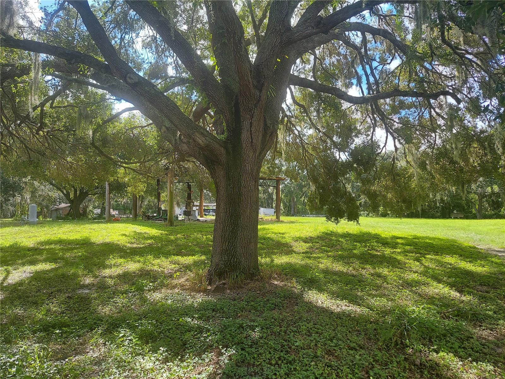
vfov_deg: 56.8
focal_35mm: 24
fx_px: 350
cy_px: 190
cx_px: 252
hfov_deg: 71.6
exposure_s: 1/329
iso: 50
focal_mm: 5.23
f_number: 1.8
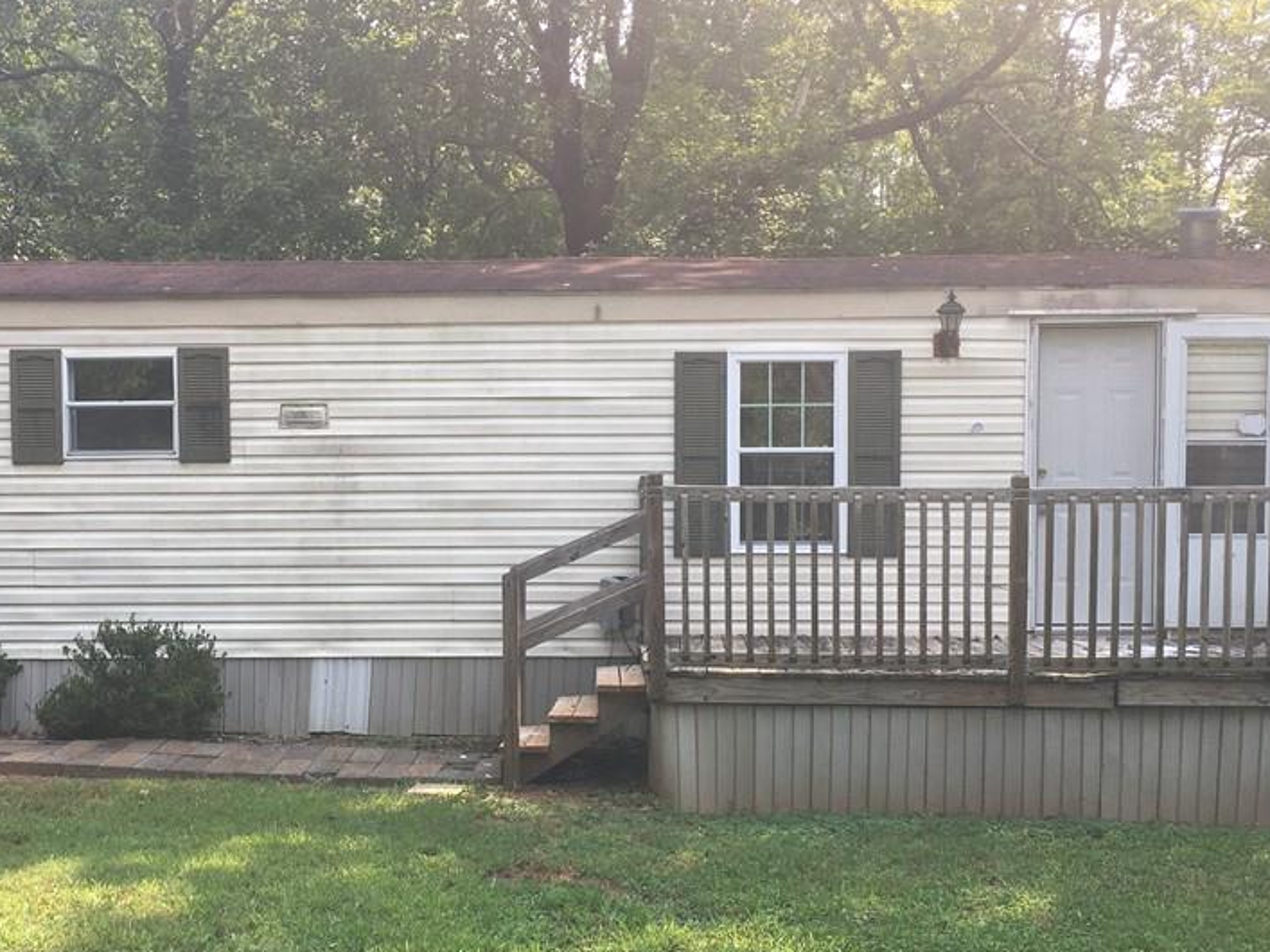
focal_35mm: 42
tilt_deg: -3.4
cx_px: 598
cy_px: 591
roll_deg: +0.7
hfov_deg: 44.8
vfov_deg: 34.2
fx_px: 1541
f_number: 2.2
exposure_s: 1/430
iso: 25
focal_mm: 4.15
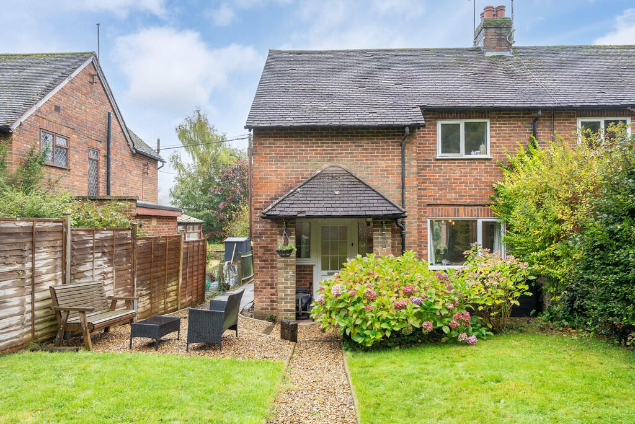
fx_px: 424
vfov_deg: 53.2
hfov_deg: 73.7
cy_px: 212
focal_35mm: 24
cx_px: 318
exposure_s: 1/160
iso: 800
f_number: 7.1
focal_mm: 24
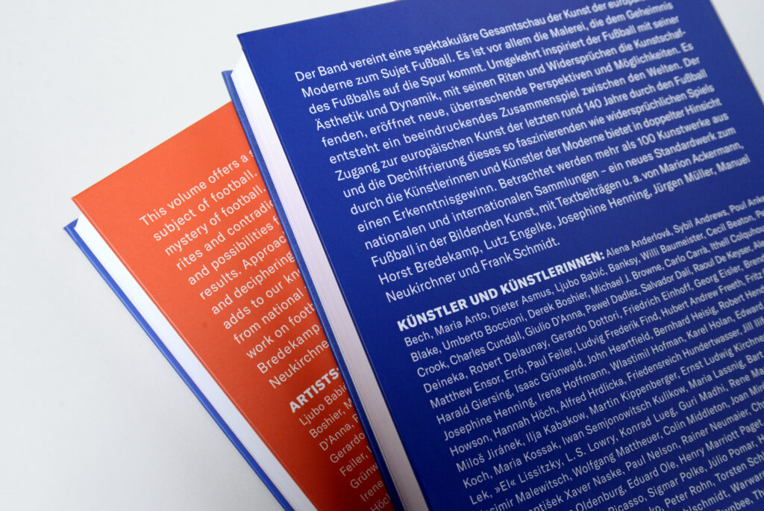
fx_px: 1019
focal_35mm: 48
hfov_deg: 41.1
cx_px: 382
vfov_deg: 28.1
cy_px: 256
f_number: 8
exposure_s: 1/200
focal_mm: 48
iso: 2500
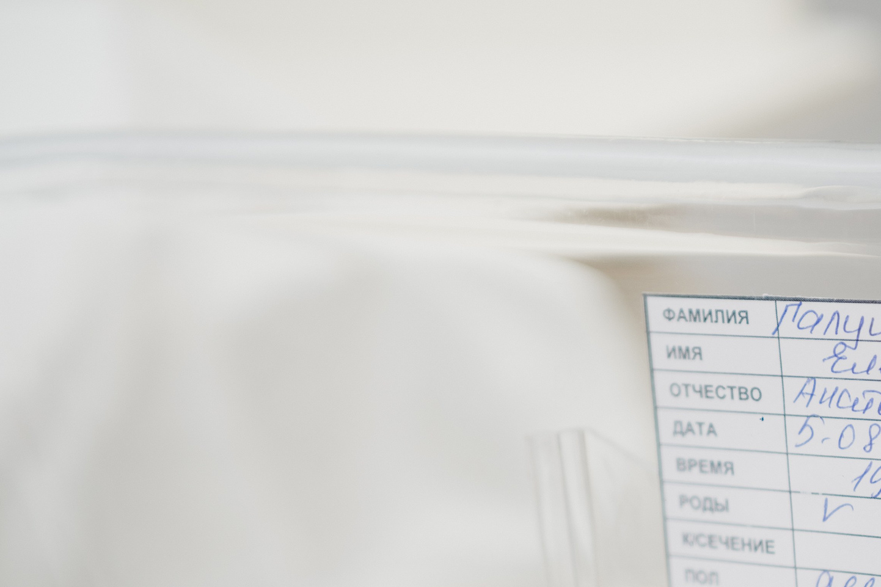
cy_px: 478
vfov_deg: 13.2
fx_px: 2520
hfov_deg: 19.7
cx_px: 621
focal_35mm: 103
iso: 100
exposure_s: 1/160
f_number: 3.2
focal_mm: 58
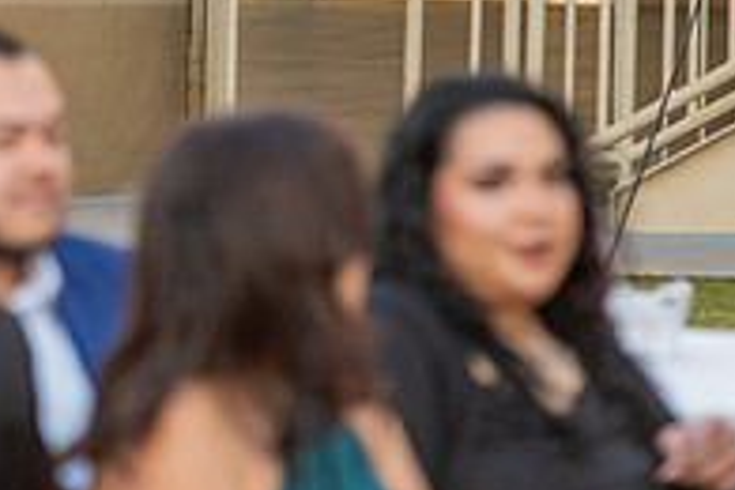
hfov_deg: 3.5
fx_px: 12167
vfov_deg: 2.3
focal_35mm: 596
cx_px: -132
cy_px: -85
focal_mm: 200
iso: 800
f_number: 4
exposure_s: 1/320
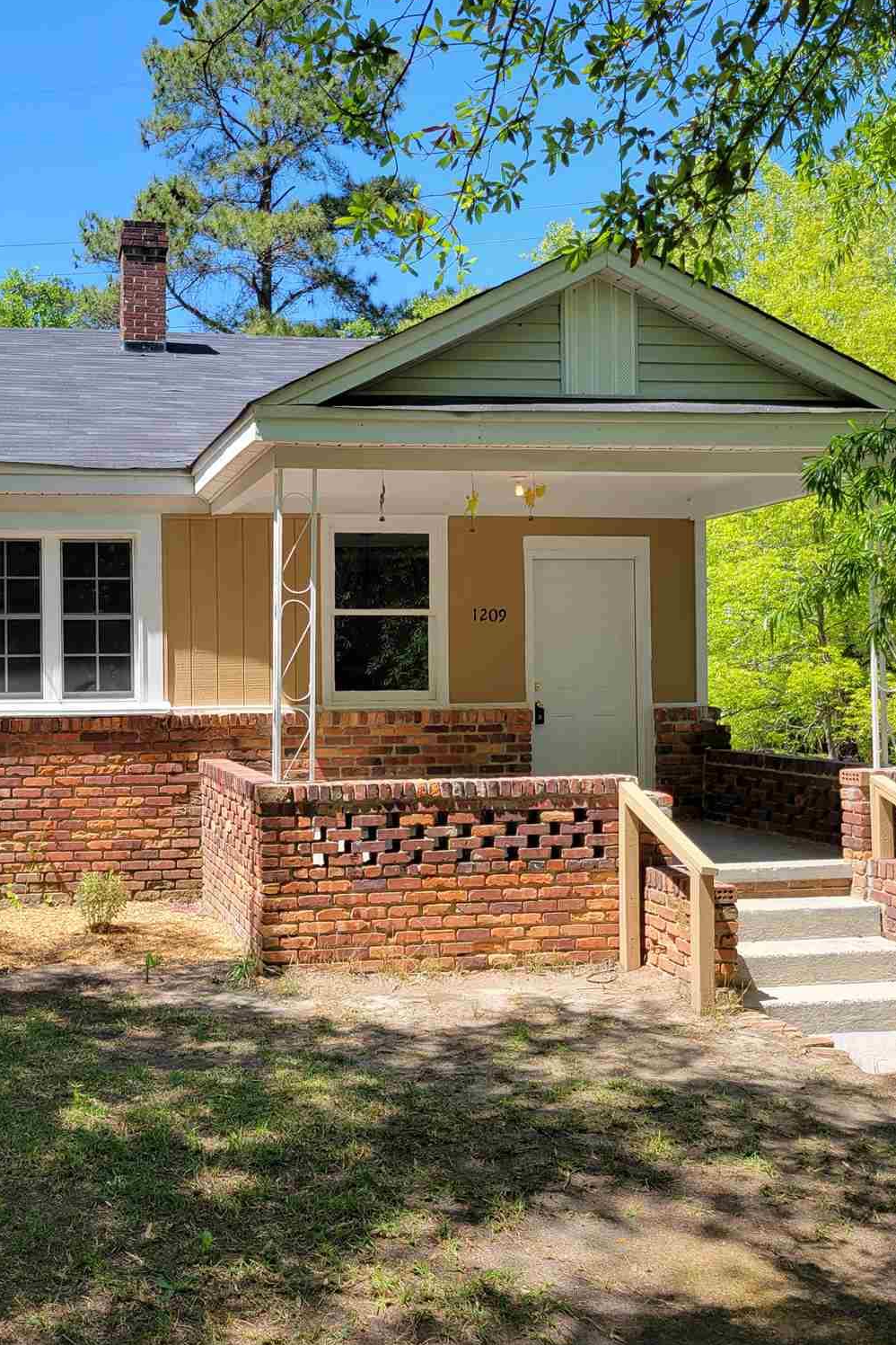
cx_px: 256
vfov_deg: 51.9
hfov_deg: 35.4
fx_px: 1381
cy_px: 677
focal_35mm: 37
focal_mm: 5.4
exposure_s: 1/939
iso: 40
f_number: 1.8
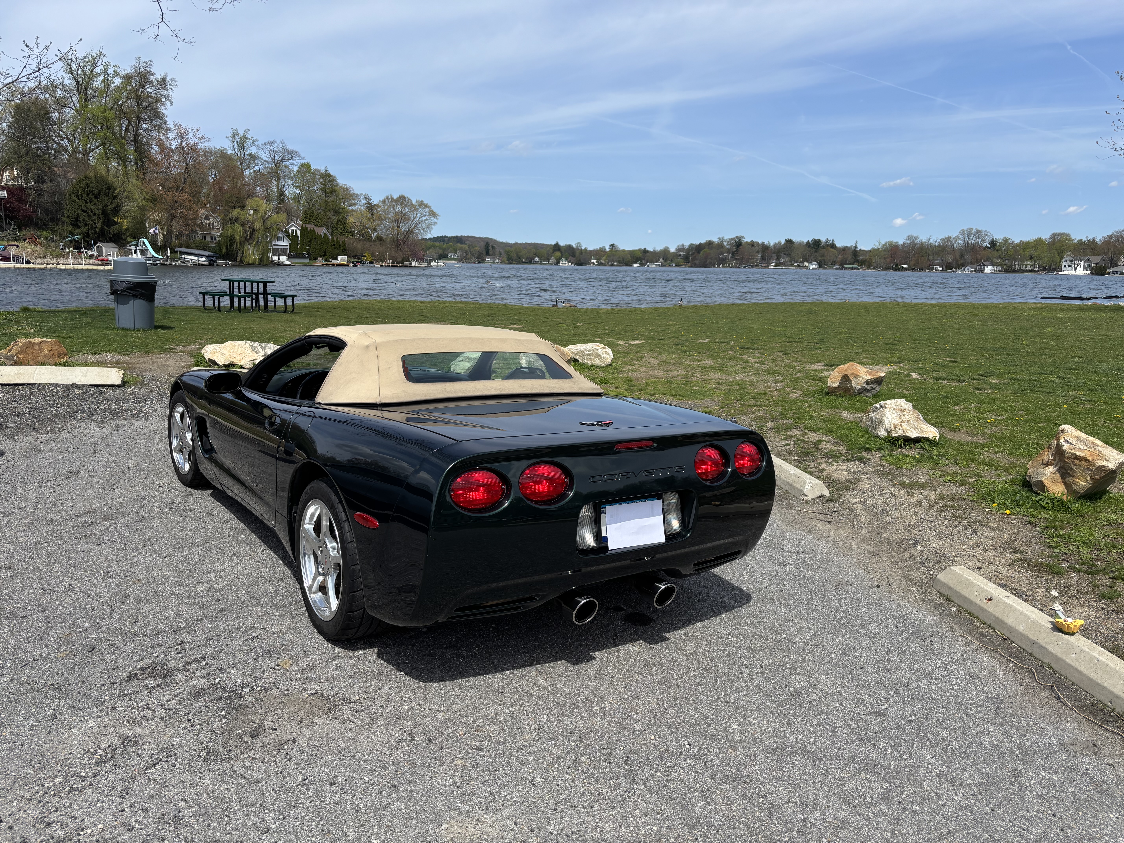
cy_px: 422
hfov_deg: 67.3
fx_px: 844
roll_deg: -0.2
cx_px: 562
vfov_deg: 53.1
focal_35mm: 26
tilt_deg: -11.3
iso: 50
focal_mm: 5.96
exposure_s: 1/4082
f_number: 1.6
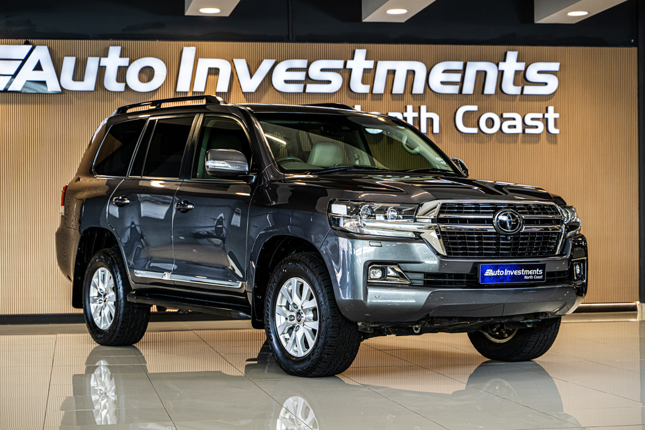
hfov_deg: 27.0
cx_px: 322
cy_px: 215
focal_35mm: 75
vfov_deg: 18.2
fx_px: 1344
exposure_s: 1/125
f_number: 4
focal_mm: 75
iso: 640
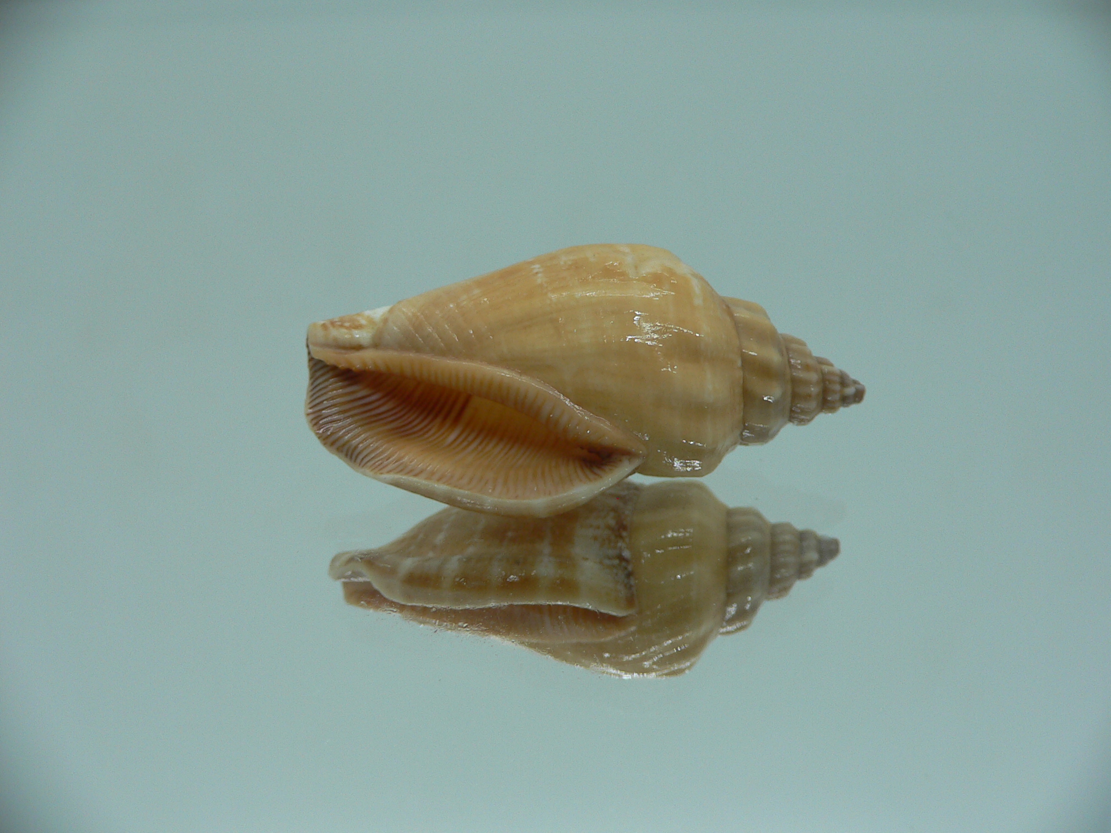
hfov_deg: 52.6
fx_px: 1123
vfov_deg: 40.7
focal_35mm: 35
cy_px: 416
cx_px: 556
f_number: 2.8
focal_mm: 4.6
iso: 80
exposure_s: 1/60
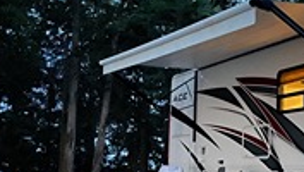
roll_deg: -0.5
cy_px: 124
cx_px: 261
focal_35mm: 64
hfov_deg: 31.6
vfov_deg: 18.8
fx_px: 516
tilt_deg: +5.8
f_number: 1.6
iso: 800
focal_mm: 4.2
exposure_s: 1/4
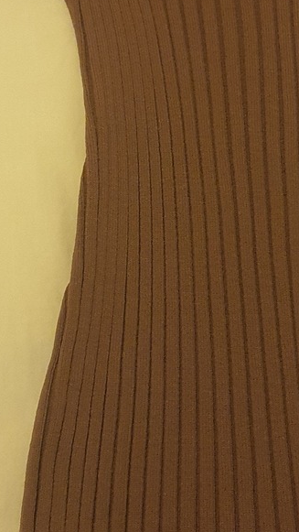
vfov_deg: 27.1
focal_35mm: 78
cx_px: 220
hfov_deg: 15.4
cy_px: 221
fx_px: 1099
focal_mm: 4.3
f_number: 1.5
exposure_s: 1/50
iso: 500
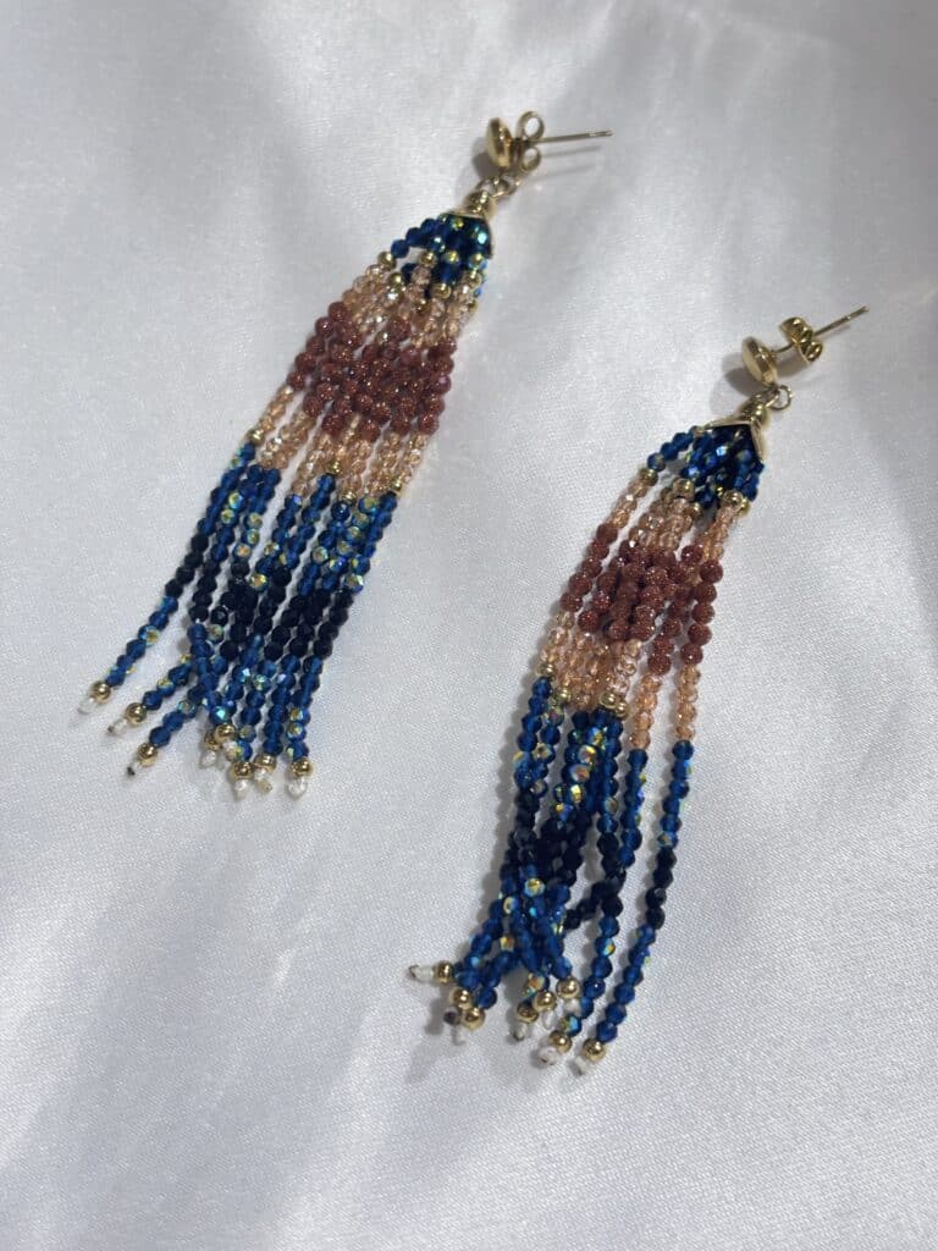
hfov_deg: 28.0
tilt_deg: -59.8
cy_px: 626
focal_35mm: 52
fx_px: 1879
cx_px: 469
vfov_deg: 36.8
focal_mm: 5.96
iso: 32
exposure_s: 1/100
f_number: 1.6
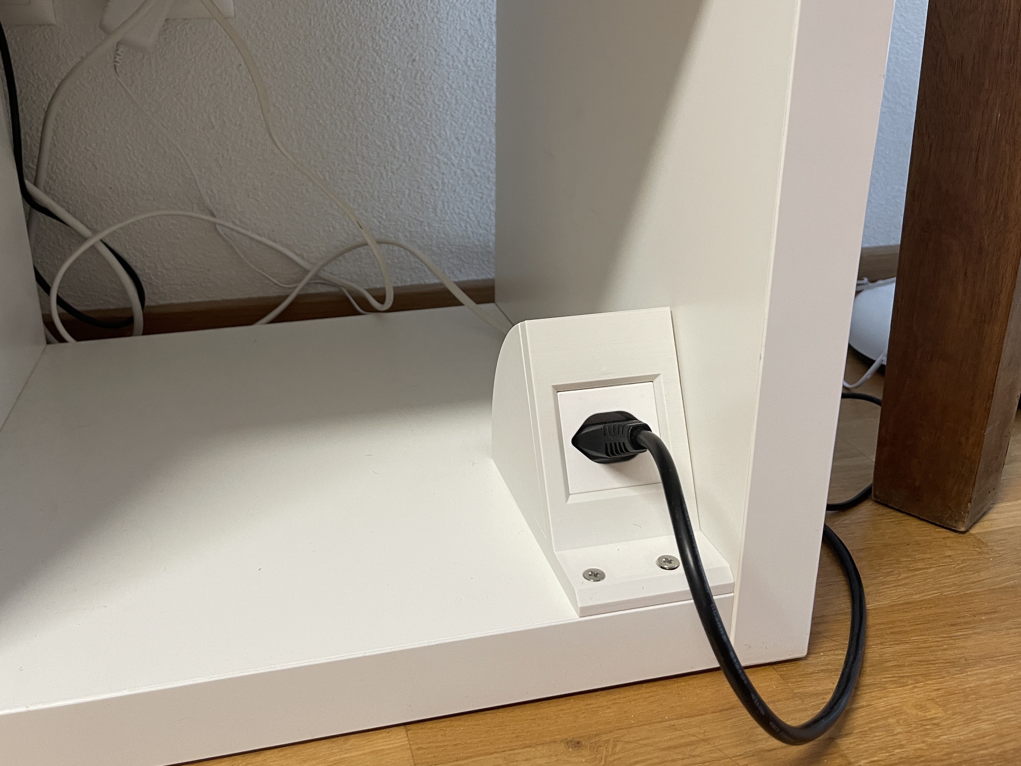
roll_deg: +0.8
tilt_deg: -20.1
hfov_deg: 59.8
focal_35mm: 30
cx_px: 457
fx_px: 885
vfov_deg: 46.6
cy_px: 316
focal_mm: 5.1
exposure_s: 1/50
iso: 160
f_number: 1.6
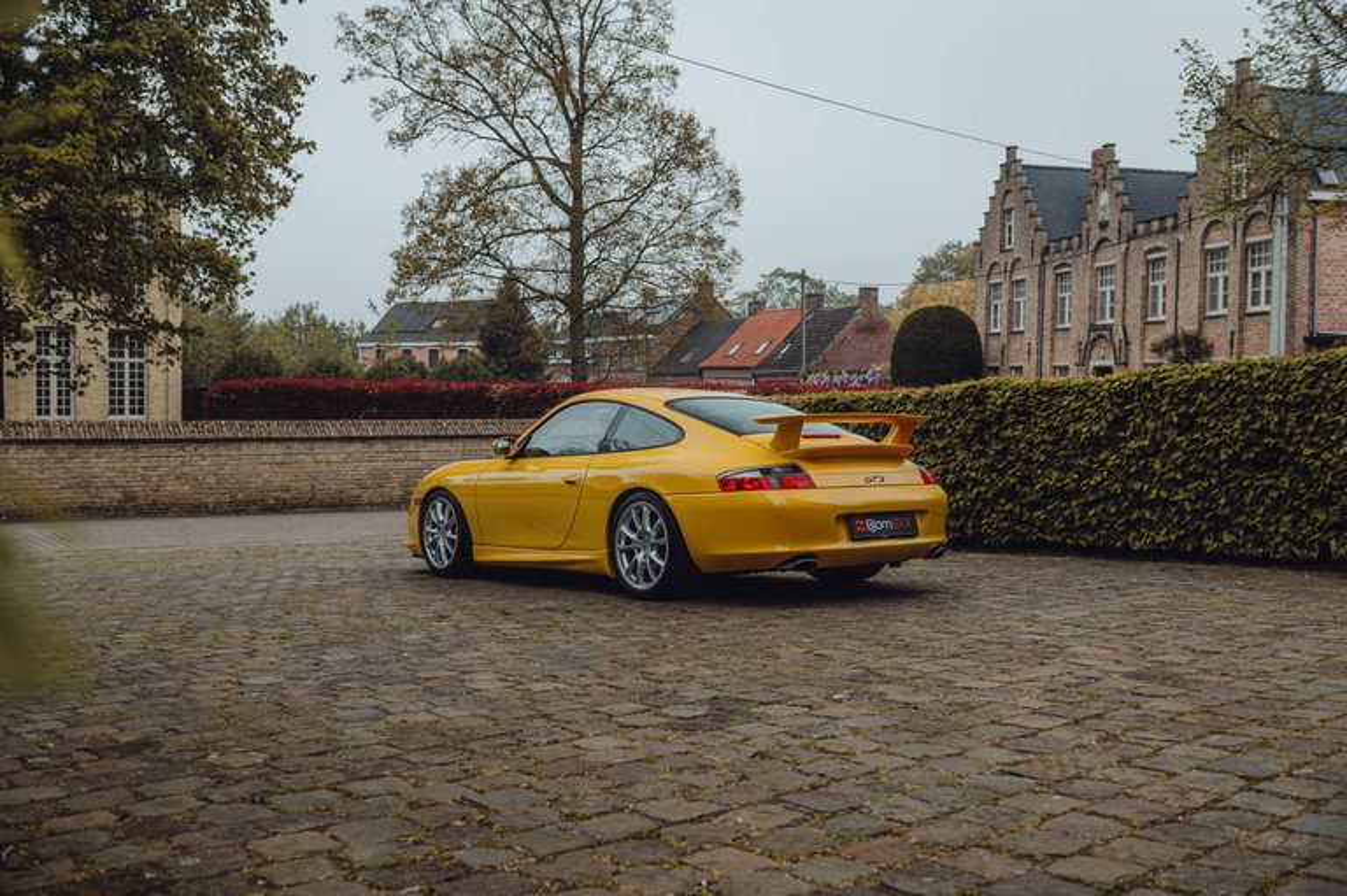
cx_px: 674
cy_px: 448
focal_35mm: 35
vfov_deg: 37.8
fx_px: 1309
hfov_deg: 54.5
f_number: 5
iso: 200
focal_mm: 35
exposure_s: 1/250
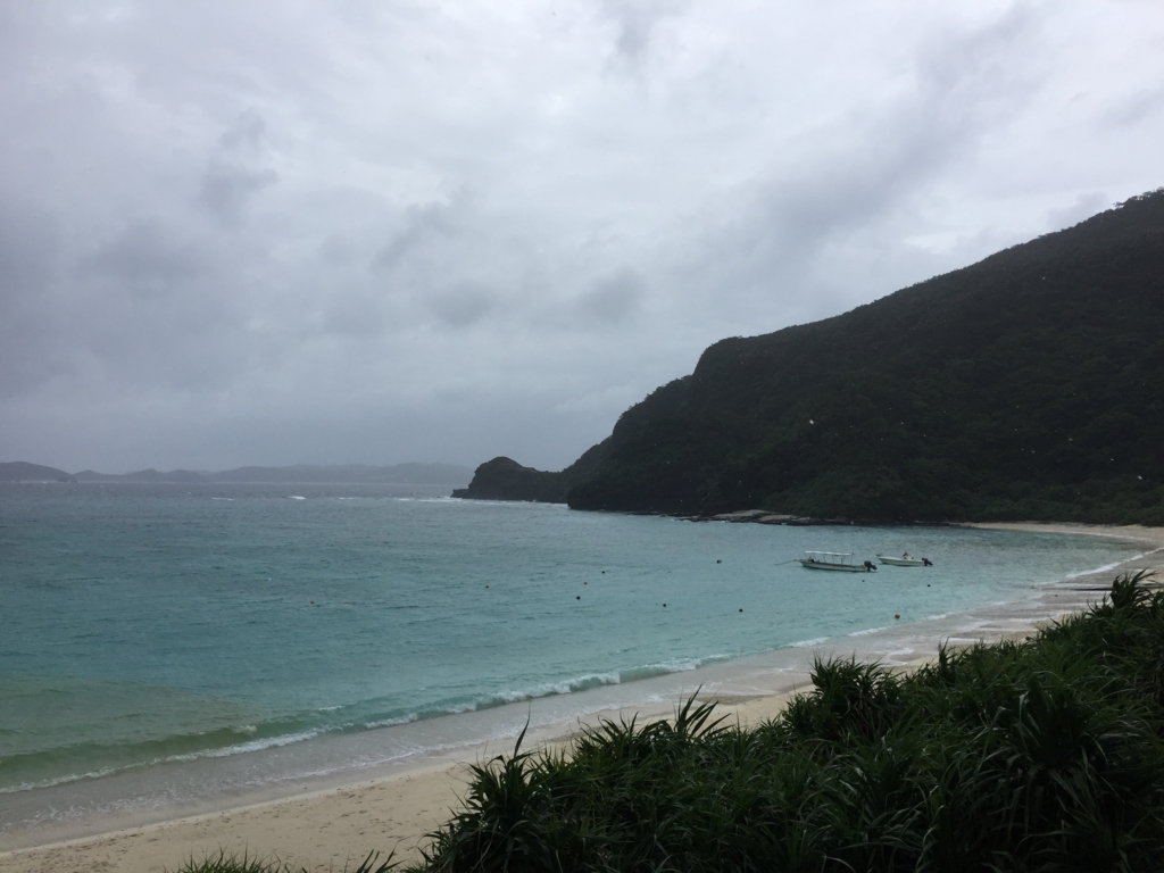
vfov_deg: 48.2
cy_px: 436
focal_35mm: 29
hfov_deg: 61.7
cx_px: 582
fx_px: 975
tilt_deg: +5.1
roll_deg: -0.6
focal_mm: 4.15
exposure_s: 1/3300
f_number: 2.2
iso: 32
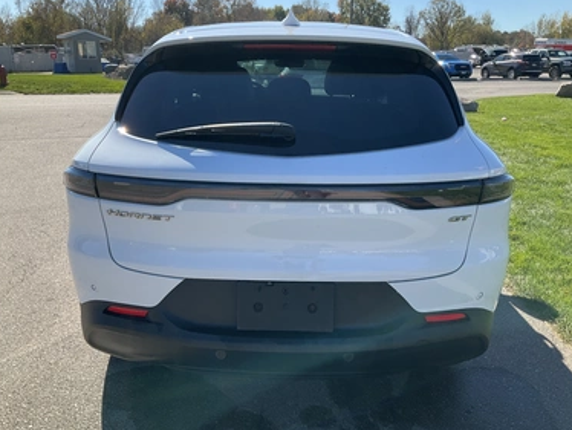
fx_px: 513
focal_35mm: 31
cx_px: 283
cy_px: 210
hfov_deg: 58.3
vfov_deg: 45.5
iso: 25
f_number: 1.8
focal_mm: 3
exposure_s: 1/1055
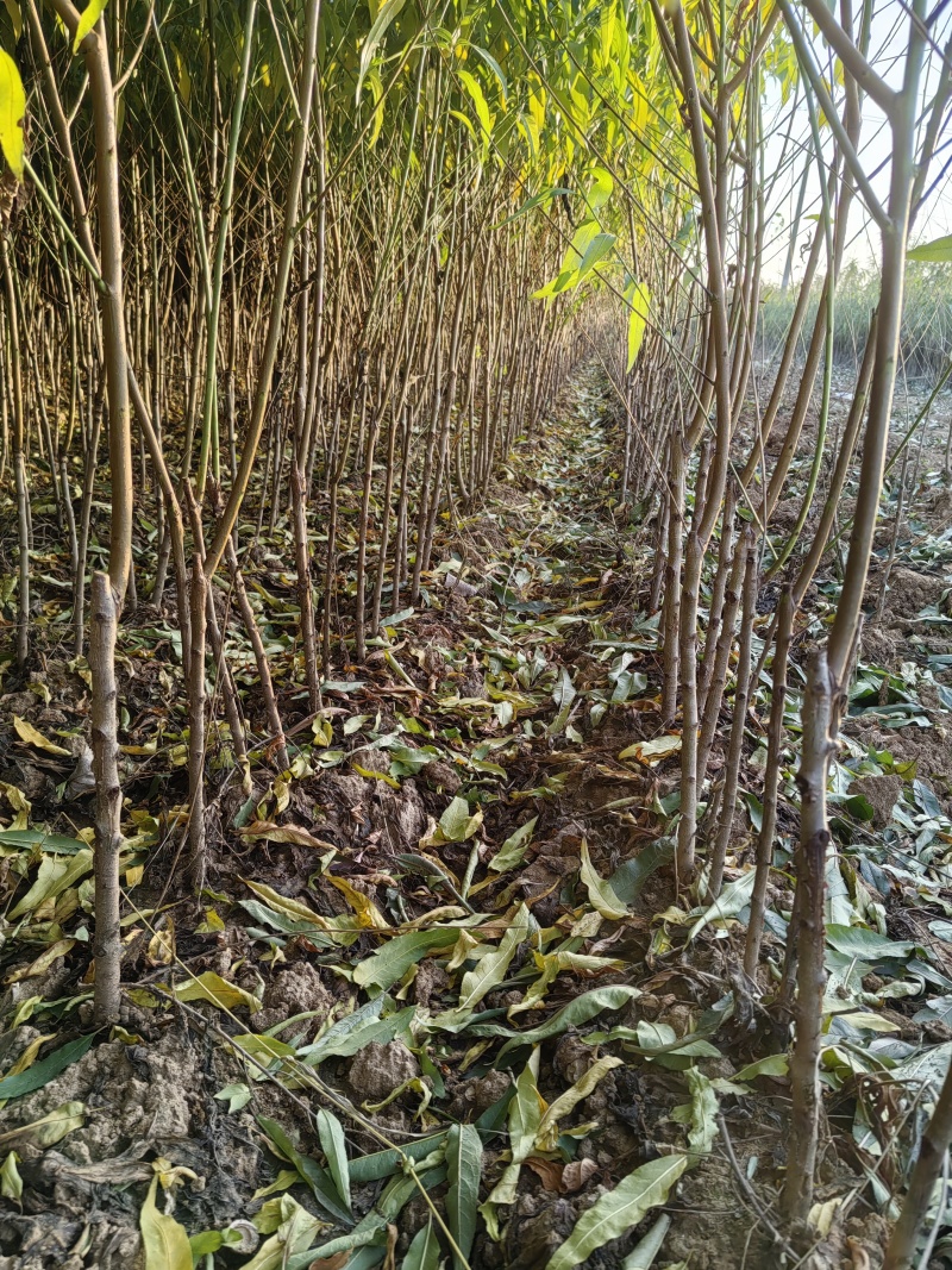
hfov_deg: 51.3
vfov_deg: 65.3
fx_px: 990
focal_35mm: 27
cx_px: 476
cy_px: 635
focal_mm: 5.52
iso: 50
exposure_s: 1/354
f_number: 1.9
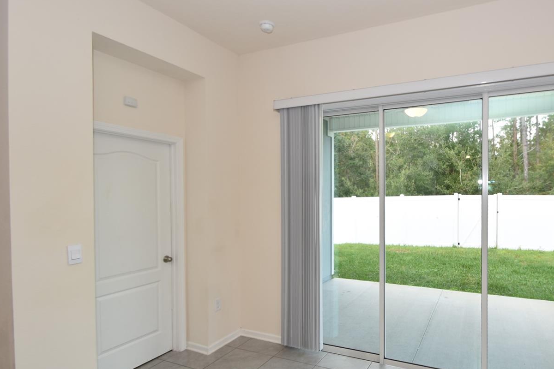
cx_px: 349
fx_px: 308
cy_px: 214
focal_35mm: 20
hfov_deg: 82.3
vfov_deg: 61.6
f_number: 5
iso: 200
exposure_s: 1/100
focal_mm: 10
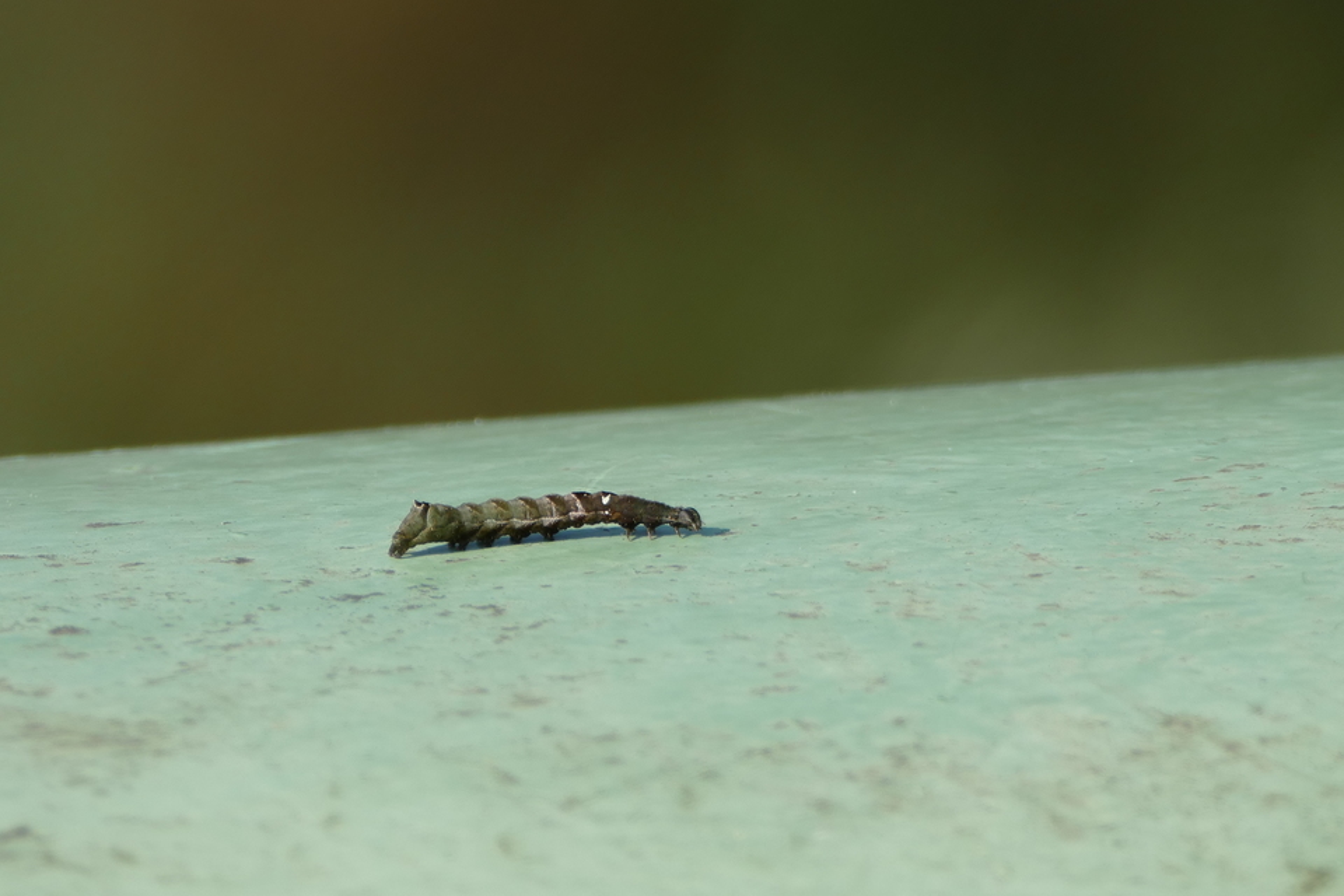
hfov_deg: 2.9
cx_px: 672
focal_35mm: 700
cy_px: 448
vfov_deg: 2.0
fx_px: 26131
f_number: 4
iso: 125
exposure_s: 1/1000
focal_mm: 146
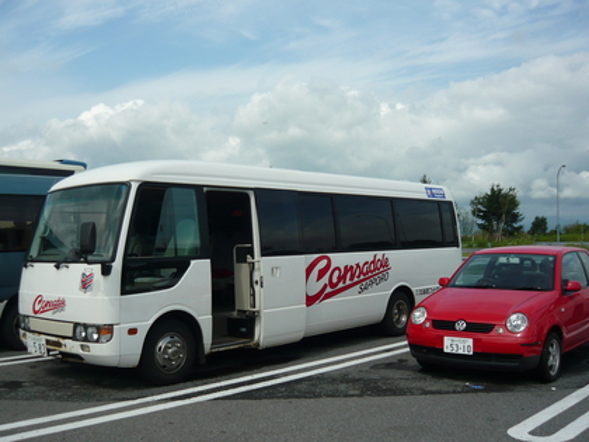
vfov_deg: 38.7
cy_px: 221
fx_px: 630
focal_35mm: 37
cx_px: 294
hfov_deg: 50.1
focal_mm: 5.5
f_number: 8
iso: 100
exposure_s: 1/320
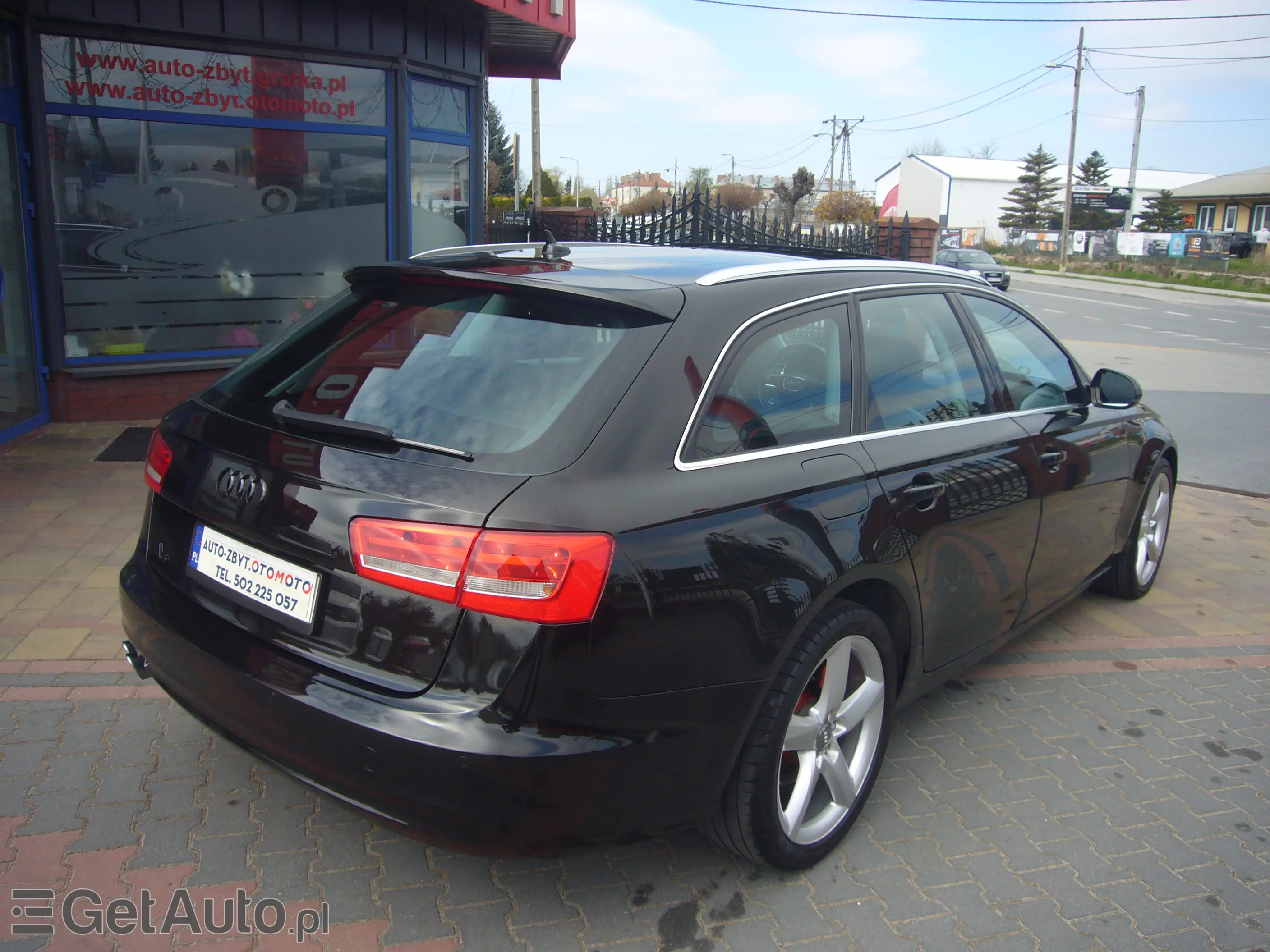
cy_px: 476
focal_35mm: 28
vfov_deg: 49.7
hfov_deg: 63.4
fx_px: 1027
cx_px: 635
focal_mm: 4.6
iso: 80
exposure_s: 1/160
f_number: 5.6
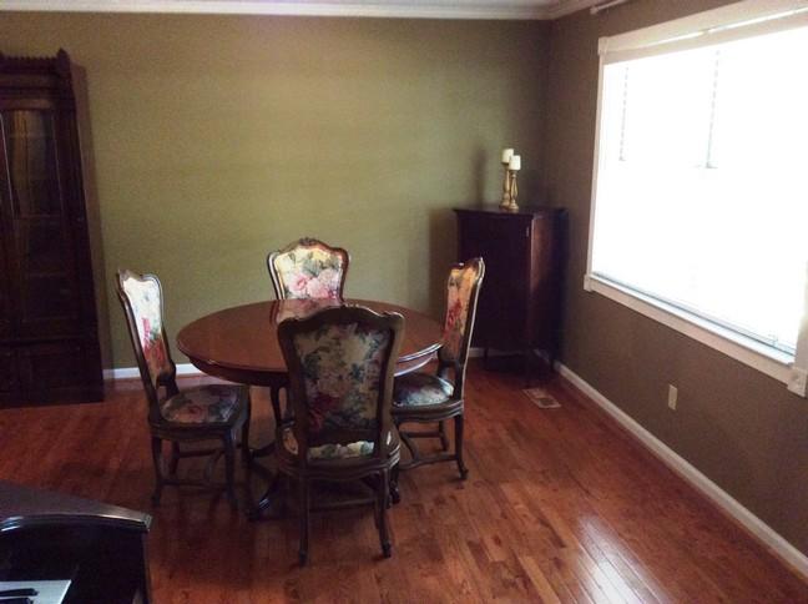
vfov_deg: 44.1
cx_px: 404
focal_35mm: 32
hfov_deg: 56.9
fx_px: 746
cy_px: 302
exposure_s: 1/20
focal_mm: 3.3
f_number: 2.4
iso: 320
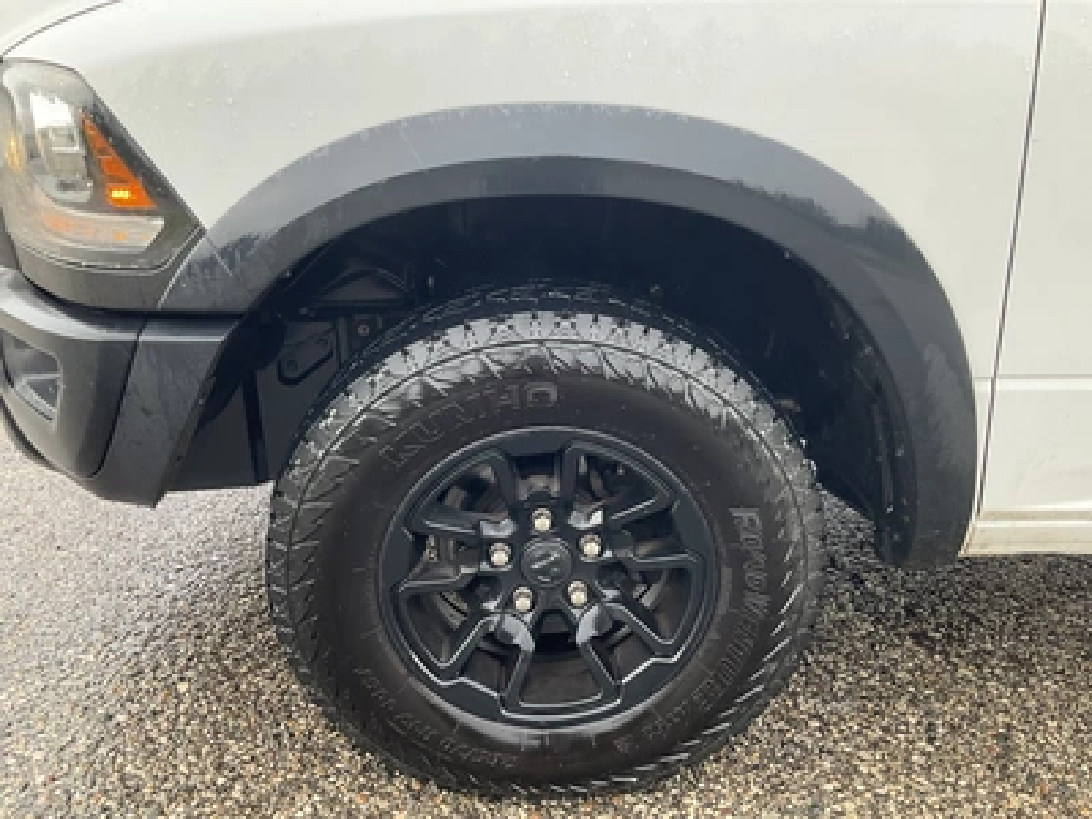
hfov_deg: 61.7
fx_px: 915
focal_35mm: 29
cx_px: 546
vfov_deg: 48.2
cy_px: 410
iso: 64
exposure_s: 1/73
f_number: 1.8
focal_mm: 3
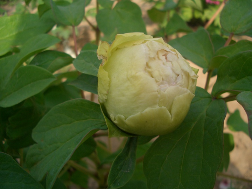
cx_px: 126
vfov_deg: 40.7
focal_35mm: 35
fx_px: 255
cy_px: 94
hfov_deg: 52.6
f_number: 2.6
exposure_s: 1/640
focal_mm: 5.8
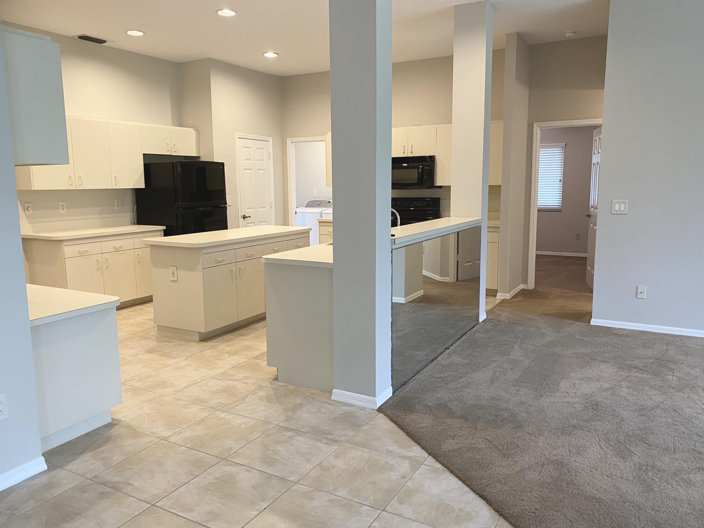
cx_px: 352
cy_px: 264
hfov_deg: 67.3
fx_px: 529
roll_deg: +0.4
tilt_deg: -9.2
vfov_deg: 53.1
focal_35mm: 26
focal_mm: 4.25
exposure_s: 1/60
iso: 250
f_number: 1.8
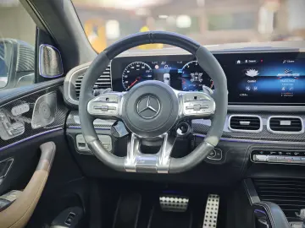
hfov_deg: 52.6
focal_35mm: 35
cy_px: 114
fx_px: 308
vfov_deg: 40.7
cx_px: 152
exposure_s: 1/241
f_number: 1.4
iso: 50
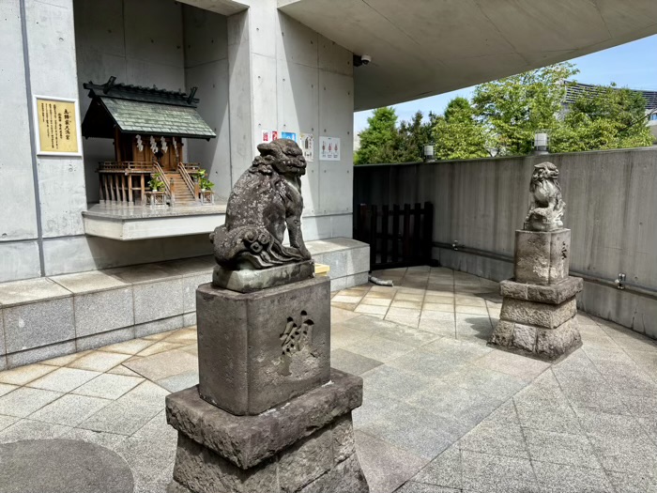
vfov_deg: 53.1
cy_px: 246
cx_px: 328
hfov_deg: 67.3
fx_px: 493
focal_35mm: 26
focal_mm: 5.96
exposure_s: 1/2639
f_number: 1.6
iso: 50
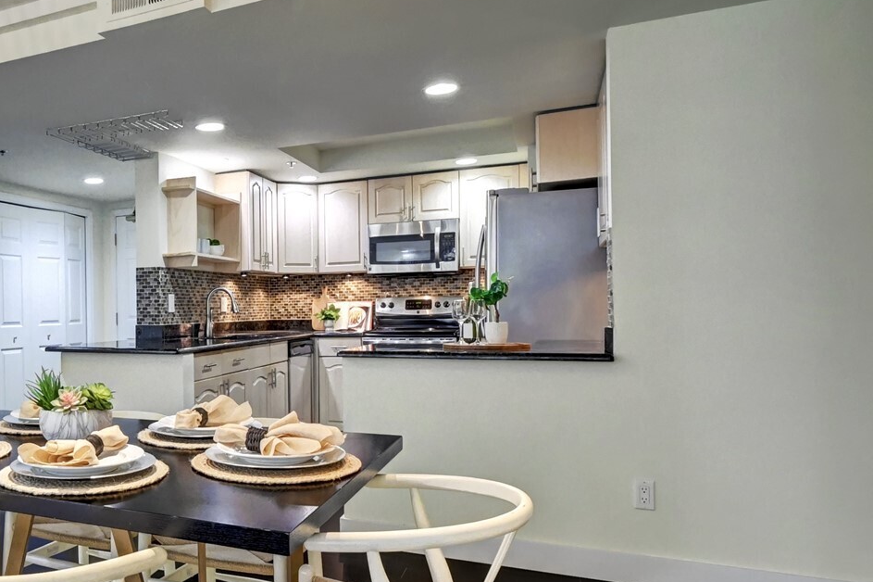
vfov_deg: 47.5
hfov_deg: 61.9
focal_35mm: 27
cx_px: 177
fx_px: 654
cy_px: 362
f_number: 11
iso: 3200
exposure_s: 1/2.5
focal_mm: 10
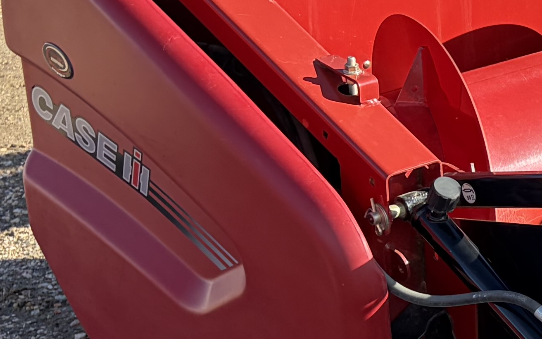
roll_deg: +1.6
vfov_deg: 10.9
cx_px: 959
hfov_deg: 15.2
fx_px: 1773
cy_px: 262
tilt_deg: -20.4
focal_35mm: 120
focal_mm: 5.96
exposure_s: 1/1117
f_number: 1.6
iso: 50
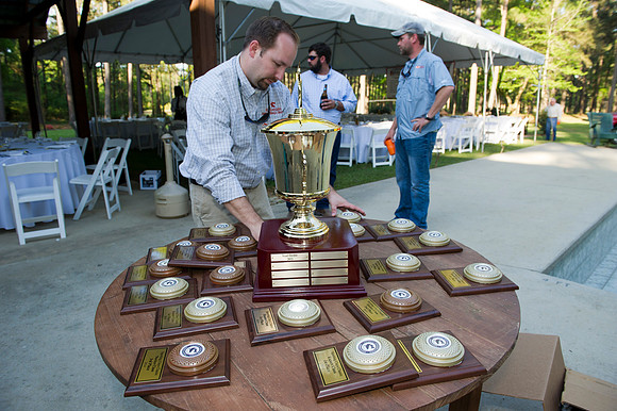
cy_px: 206
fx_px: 411
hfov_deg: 73.8
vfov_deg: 53.1
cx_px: 308
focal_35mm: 24
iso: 400
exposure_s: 1/200
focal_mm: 24
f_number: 5.6
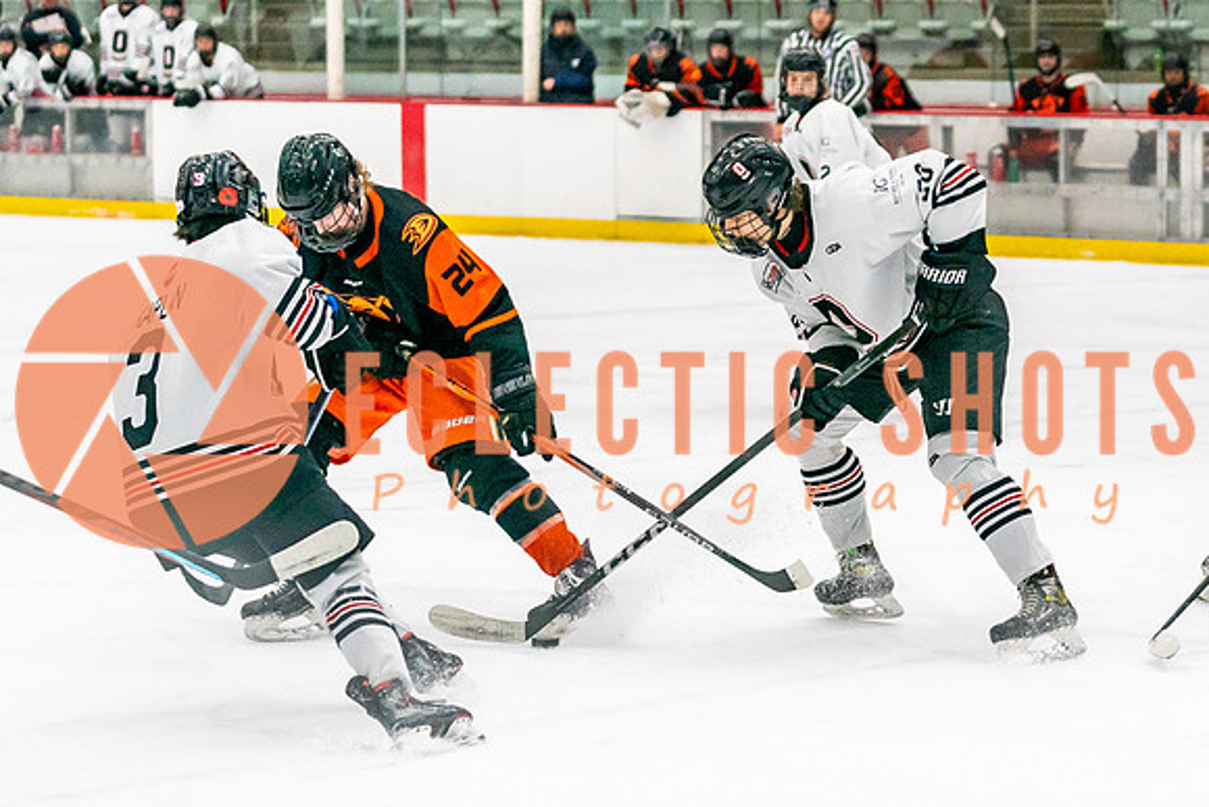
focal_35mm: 134
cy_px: 445
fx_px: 4503
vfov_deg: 10.2
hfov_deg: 15.2
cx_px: 935
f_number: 2.8
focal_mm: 70
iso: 3200
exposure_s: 1/1250
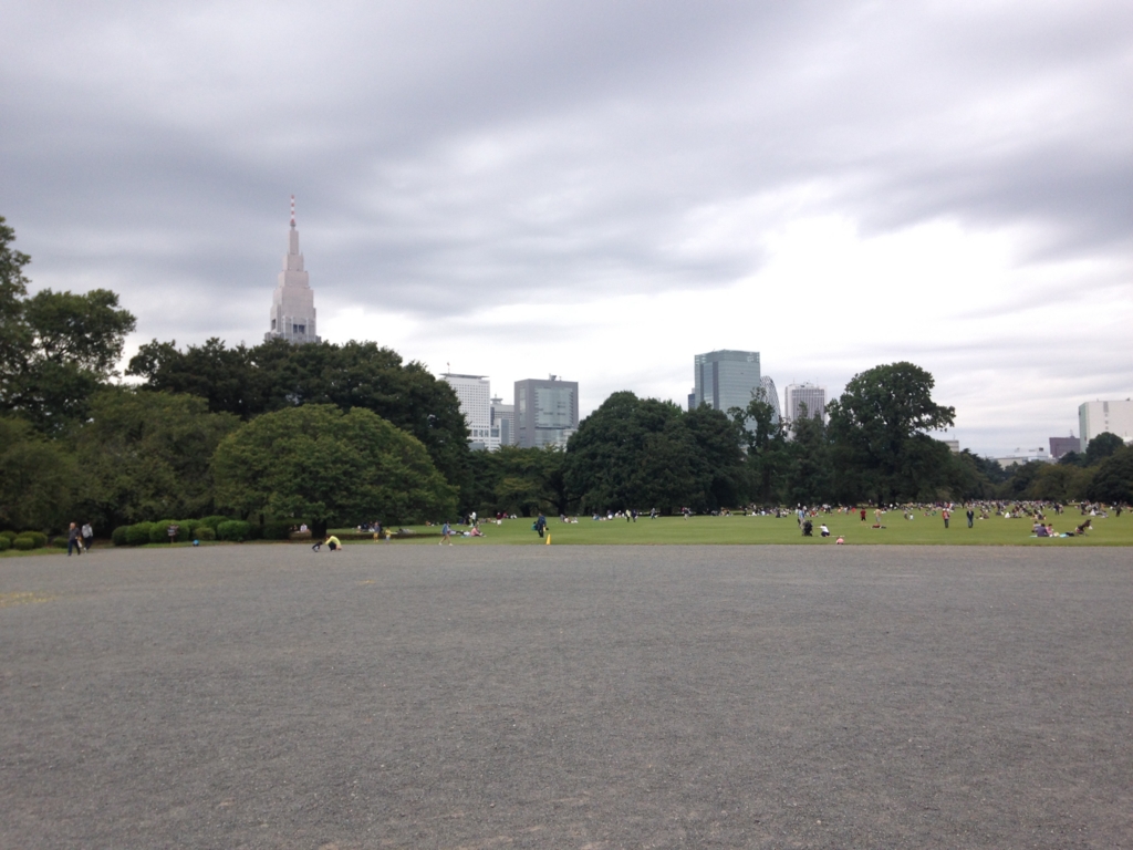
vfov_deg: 42.9
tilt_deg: +4.4
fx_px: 1080
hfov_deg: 55.4
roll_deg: -0.8
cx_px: 566
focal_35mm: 33
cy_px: 425
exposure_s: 1/935
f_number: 2.4
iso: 50
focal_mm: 4.12
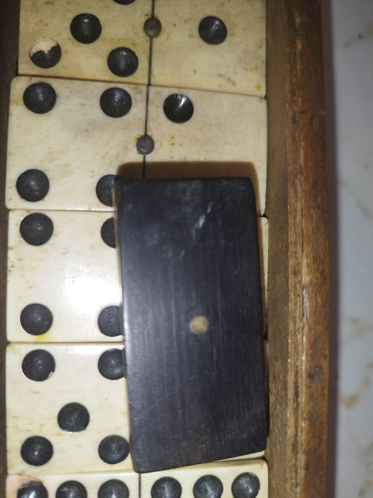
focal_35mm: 25
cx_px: 186
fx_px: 359
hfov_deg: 54.9
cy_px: 249
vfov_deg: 69.4
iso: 90
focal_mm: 5.95
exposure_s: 1/100
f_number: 1.89
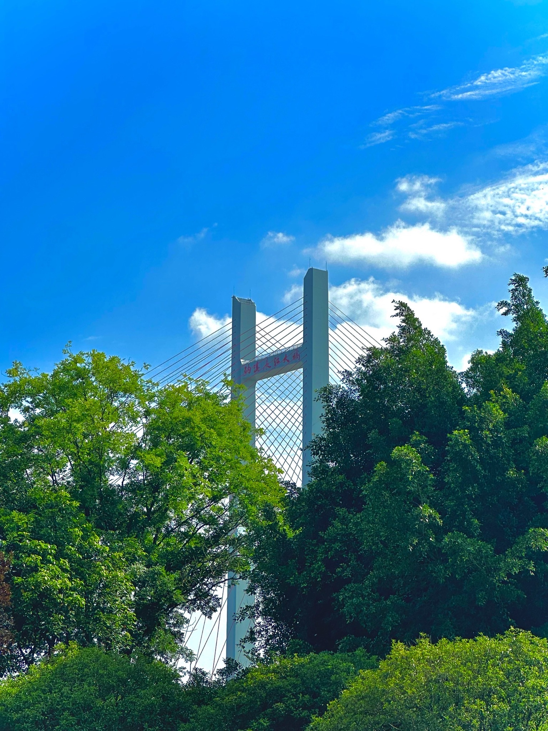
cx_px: 274
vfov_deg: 25.3
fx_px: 1625
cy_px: 366
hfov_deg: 19.1
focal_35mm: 77
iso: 32
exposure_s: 1/1393
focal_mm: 9
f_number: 2.8
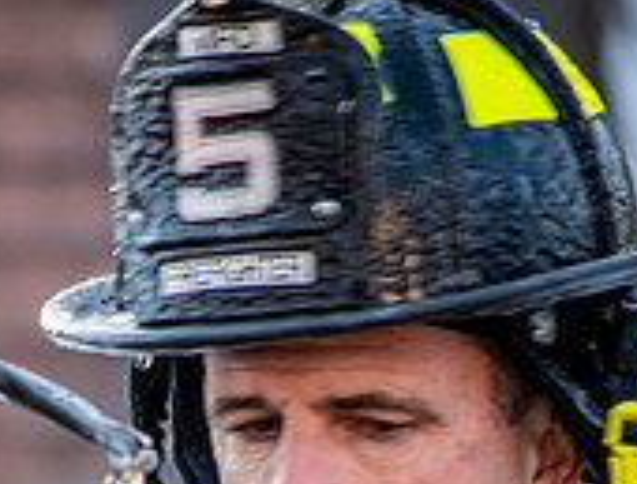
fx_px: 21123
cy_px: 664
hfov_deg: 1.7
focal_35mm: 1143
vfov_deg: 1.3
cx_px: 56
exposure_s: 1/80
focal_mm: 180
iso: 320
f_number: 5.6
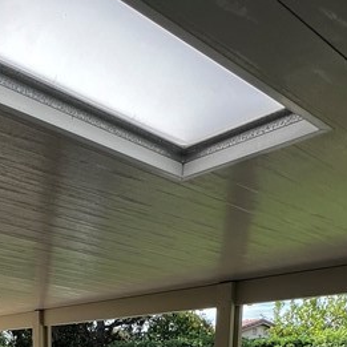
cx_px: 77
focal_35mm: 45
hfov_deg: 36.5
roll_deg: +1.1
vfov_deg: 28.2
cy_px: 489
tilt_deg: -13.4
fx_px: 510
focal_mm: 1.57
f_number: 1.8
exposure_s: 1/281
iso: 32
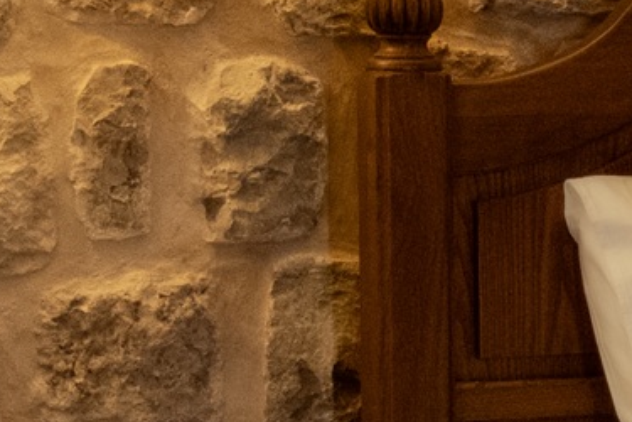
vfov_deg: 6.6
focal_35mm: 208
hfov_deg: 9.2
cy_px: 396
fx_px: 3651
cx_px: 1323
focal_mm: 25.7
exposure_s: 1/160
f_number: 2.8
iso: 3200
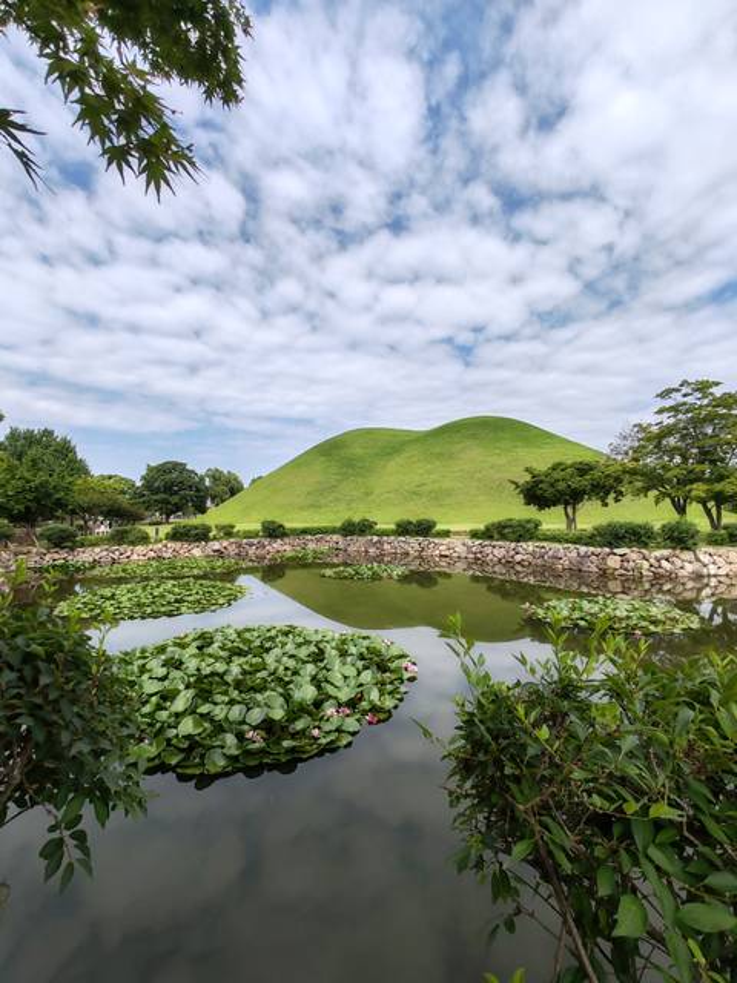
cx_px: 368
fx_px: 454
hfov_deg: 78.1
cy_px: 492
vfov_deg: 94.5
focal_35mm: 16
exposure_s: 1/1100
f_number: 2.2
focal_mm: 1.96
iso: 50
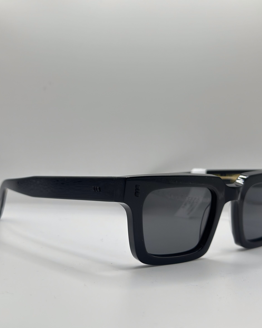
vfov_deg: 36.6
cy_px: 150
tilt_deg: -27.4
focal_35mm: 51
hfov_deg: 29.7
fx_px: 494
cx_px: 134
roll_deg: -0.6
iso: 80
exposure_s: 1/571
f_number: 1.78
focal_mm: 6.86
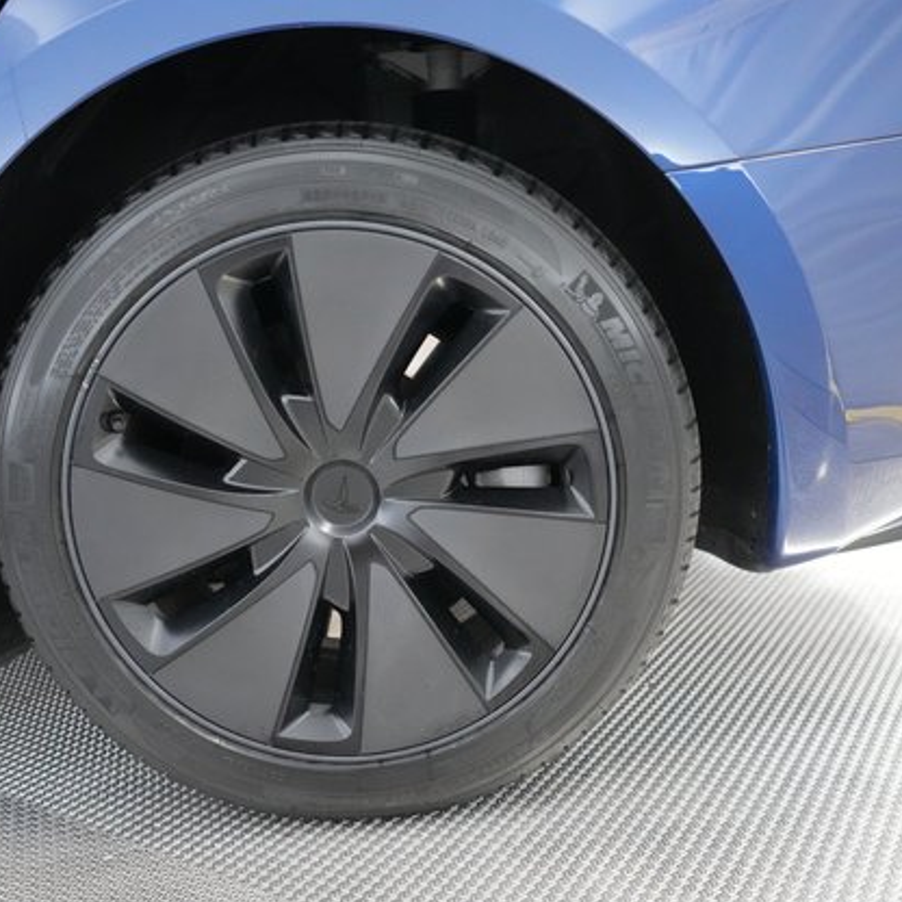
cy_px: 460
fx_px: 1002
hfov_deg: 48.4
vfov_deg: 48.4
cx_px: 421
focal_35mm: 34
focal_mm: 26
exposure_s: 1/320
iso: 12800
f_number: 2.8
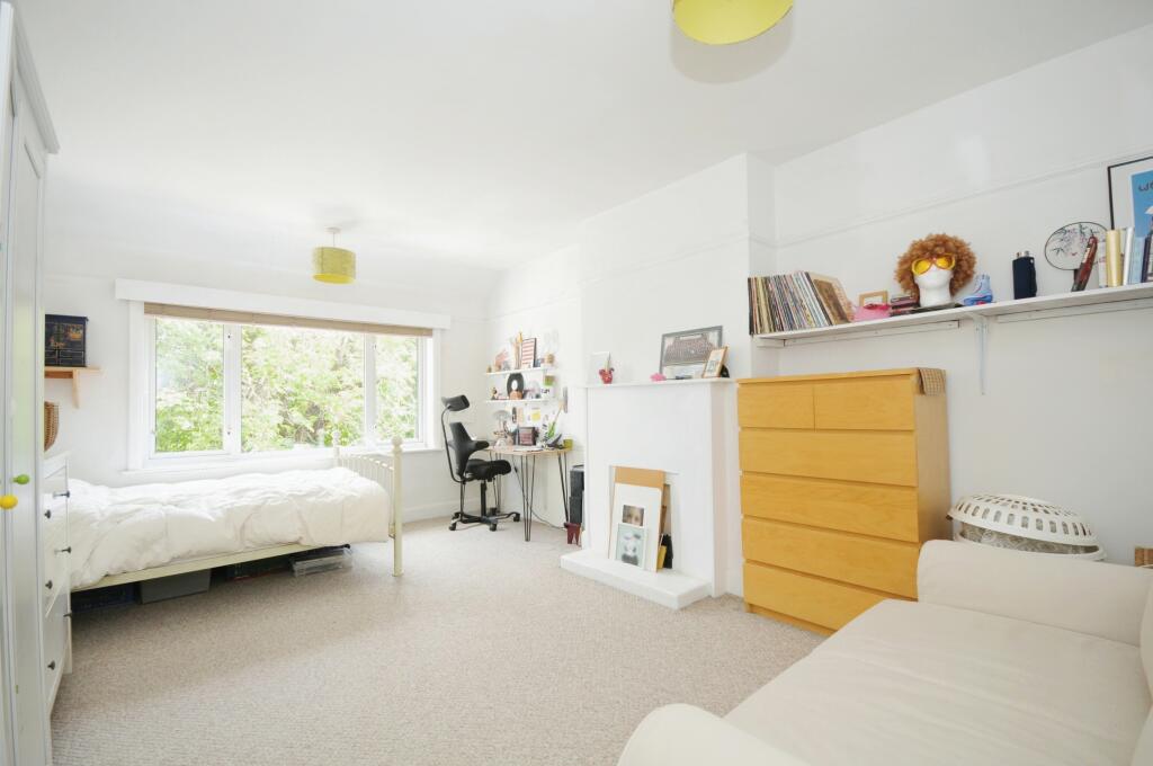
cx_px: 576
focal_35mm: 15
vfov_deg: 77.2
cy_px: 383
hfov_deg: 100.5
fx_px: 480
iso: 500
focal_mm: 10
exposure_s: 1/80
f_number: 6.3
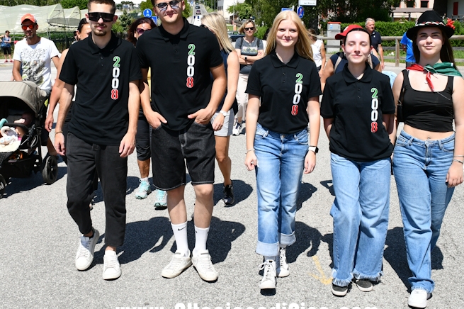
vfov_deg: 39.9
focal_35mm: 33
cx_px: 247
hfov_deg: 57.2
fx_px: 425
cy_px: 146
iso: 100
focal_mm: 18
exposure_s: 1/320
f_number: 9
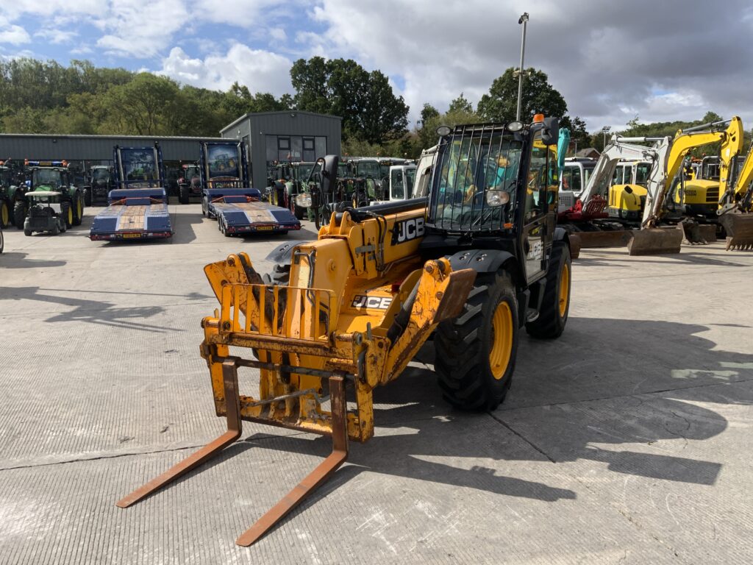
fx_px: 631
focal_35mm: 29
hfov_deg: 61.7
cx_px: 376
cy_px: 282
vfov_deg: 48.2
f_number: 1.8
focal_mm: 3
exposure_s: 1/1626
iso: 16
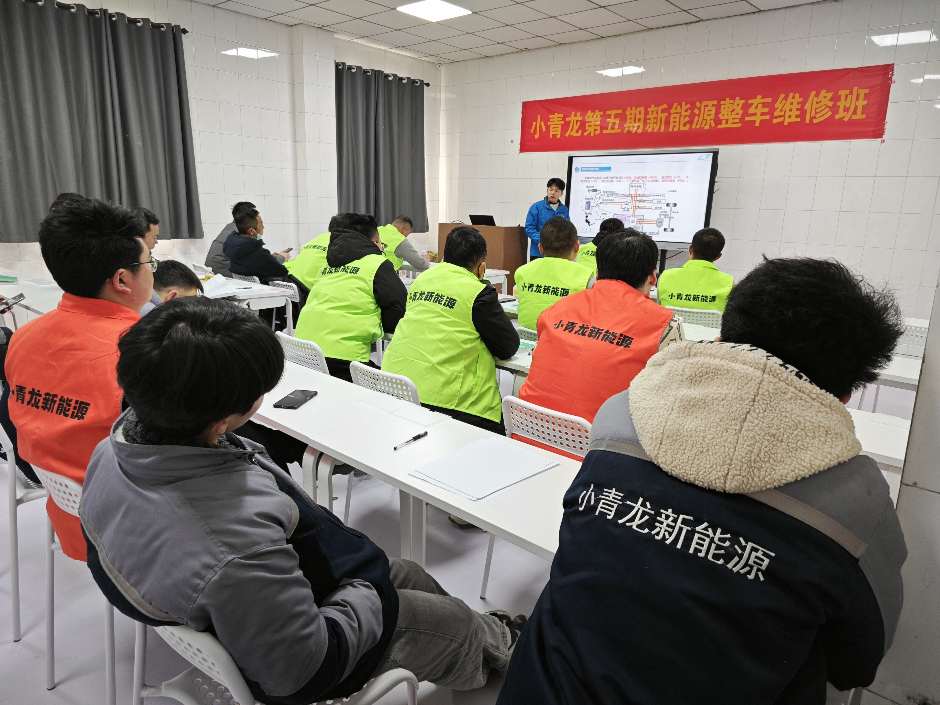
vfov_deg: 58.9
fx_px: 625
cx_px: 470
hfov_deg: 73.9
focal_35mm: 23
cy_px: 352
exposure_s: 1/120
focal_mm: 5.43
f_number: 1.8
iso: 400
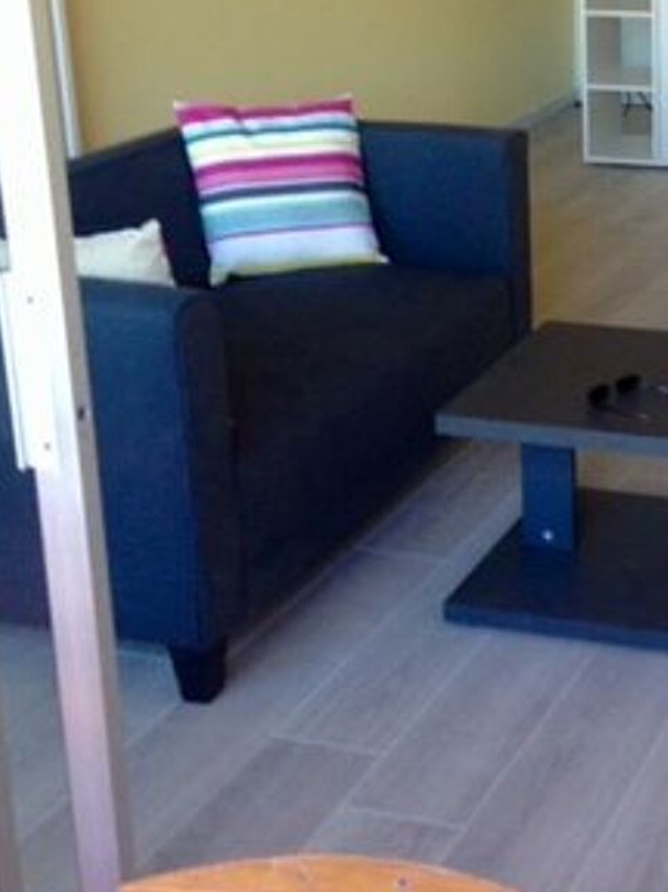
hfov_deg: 20.6
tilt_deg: -16.9
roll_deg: -0.6
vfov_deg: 28.0
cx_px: 674
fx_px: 1777
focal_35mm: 69
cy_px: 303
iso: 125
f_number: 2.4
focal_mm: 4.12
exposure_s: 1/20
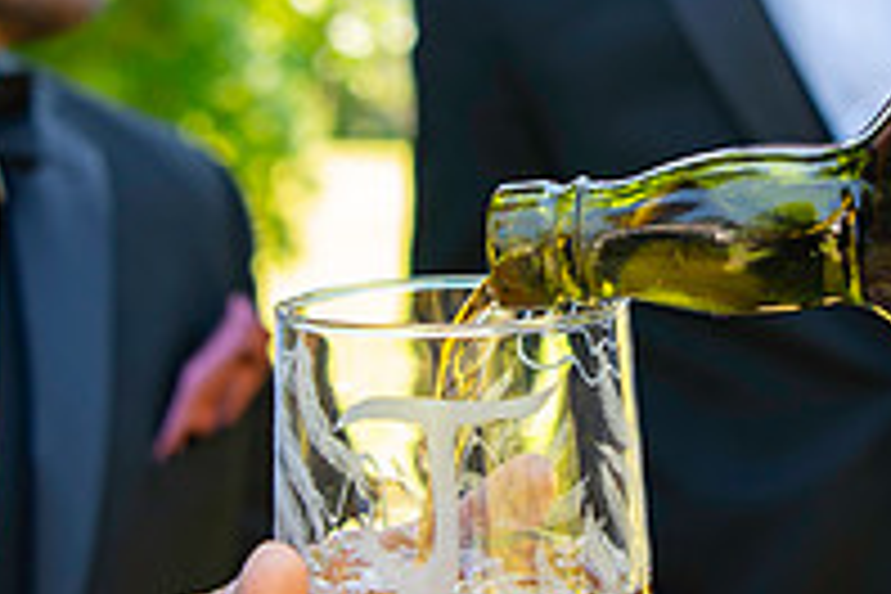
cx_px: 666
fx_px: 2029
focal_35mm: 82
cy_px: 207
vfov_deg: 16.6
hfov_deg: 24.5
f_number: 2.8
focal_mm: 28
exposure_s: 1/125
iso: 100
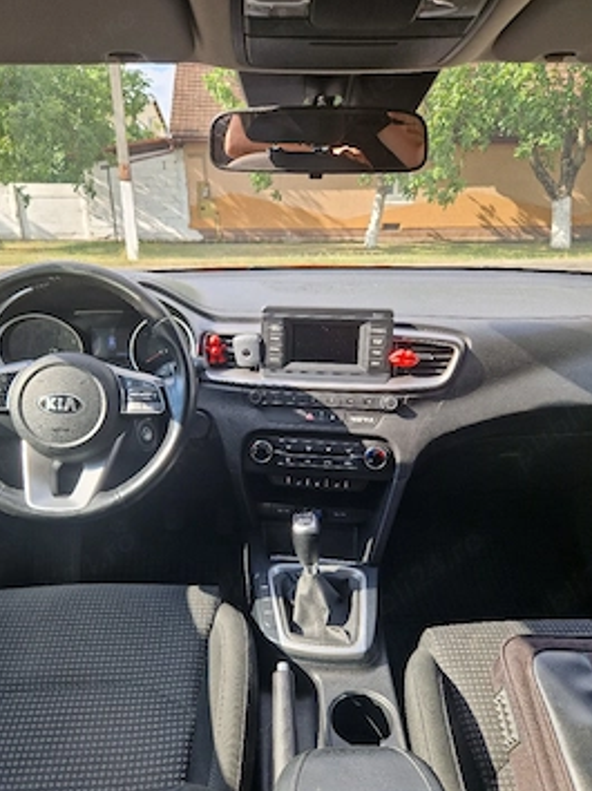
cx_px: 281
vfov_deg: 67.2
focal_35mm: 26
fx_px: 594
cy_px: 438
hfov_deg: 53.0
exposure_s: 1/200
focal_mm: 5.4
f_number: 1.8
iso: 50
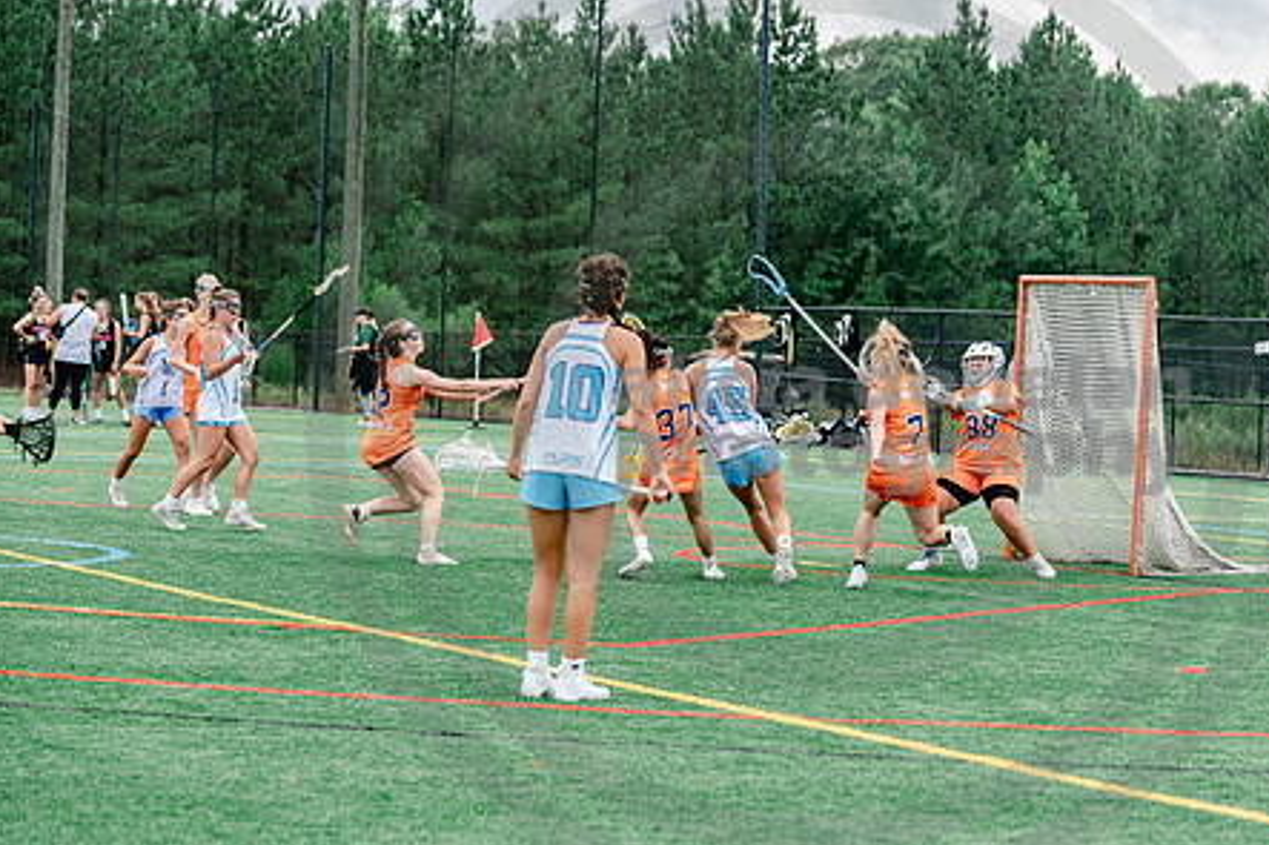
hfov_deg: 13.5
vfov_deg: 9.0
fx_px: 5356
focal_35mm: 152
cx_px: 814
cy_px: 414
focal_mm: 116
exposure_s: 1/320
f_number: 4.5
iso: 250
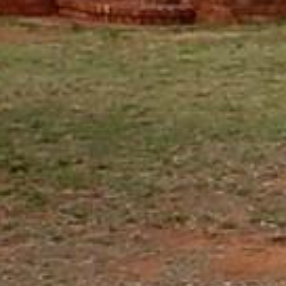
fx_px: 2113
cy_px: 44
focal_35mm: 226
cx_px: 648
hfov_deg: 7.3
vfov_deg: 7.7
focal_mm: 6.1
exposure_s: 1/400
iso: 125
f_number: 4.2
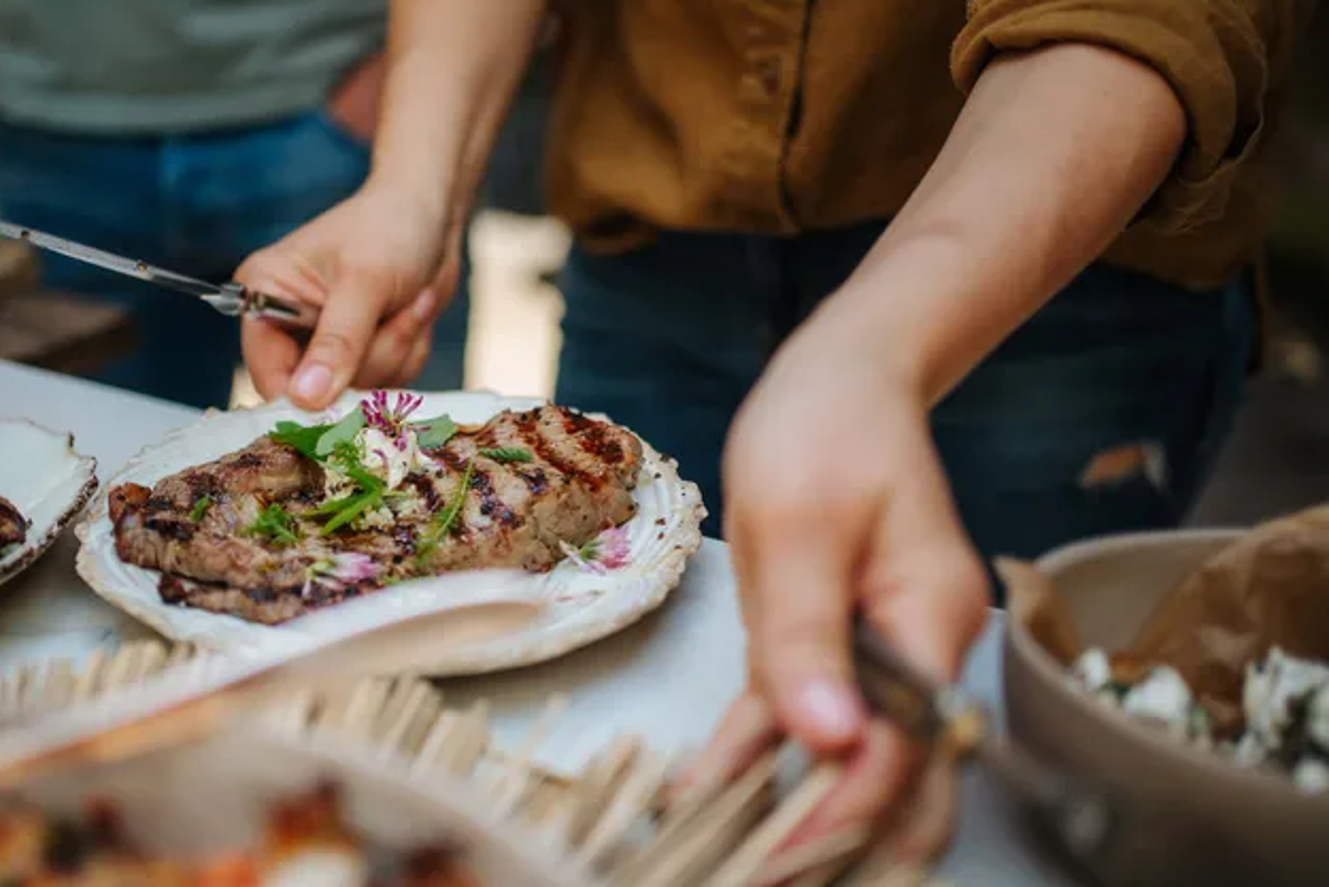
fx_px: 1588
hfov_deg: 45.2
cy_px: 445
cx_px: 538
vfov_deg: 31.2
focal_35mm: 43
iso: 100
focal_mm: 35
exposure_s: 1/2000
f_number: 1.8
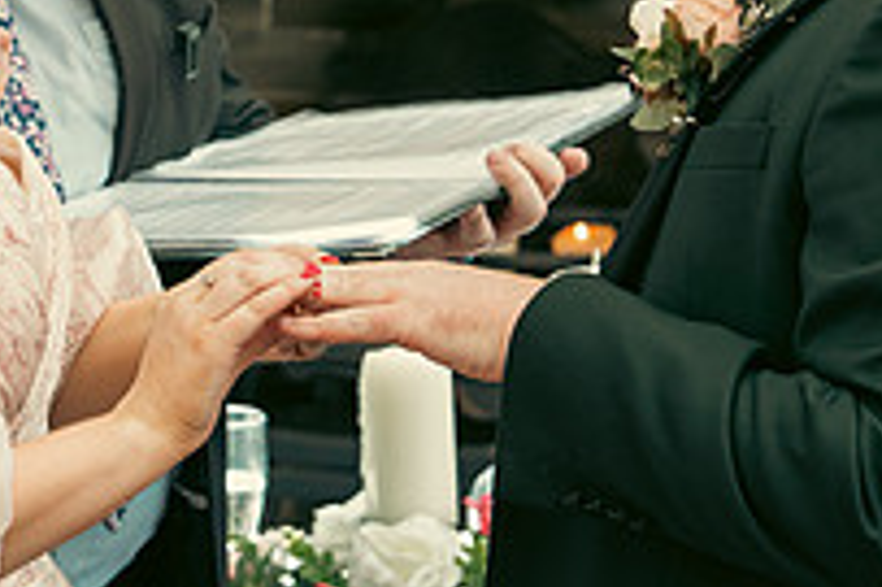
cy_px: 107
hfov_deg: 10.0
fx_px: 5043
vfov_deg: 6.6
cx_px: 452
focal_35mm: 206
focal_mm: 48
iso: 400
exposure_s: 1/200
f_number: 3.5
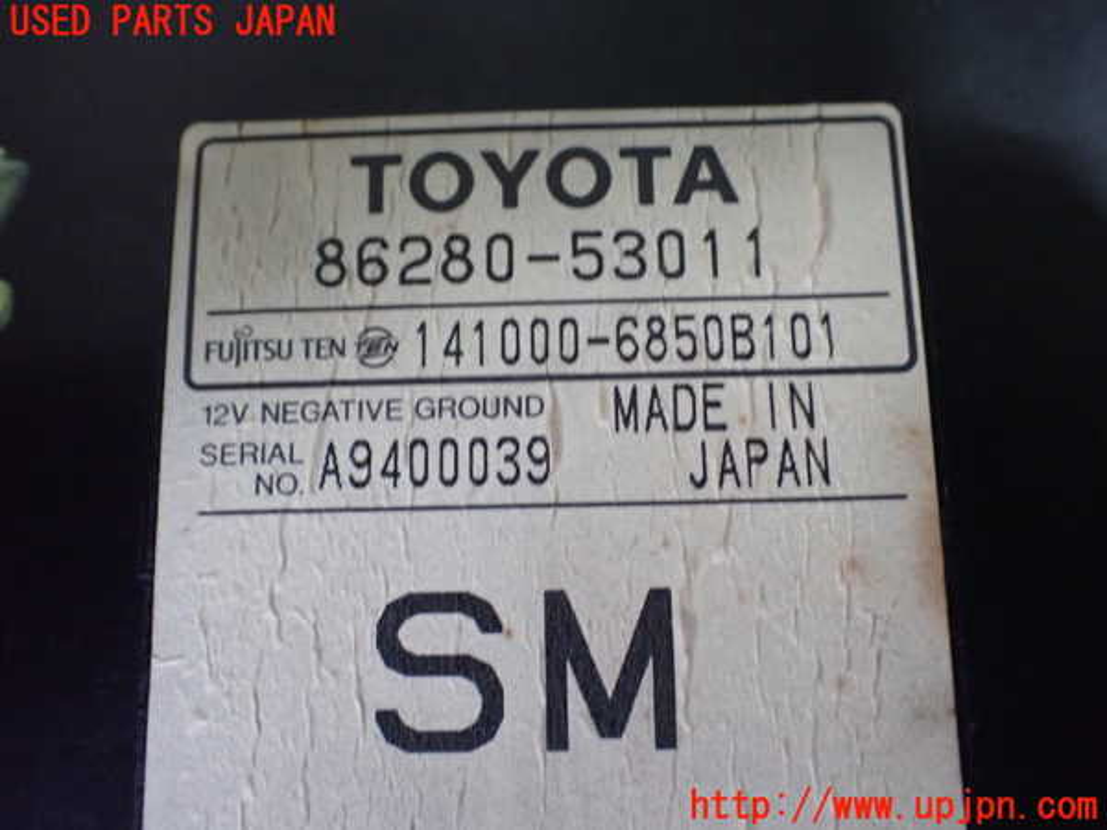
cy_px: 415
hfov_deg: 60.0
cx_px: 554
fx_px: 959
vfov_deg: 46.8
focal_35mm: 30
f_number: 2.3
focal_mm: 5.4
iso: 1250
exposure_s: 1/30
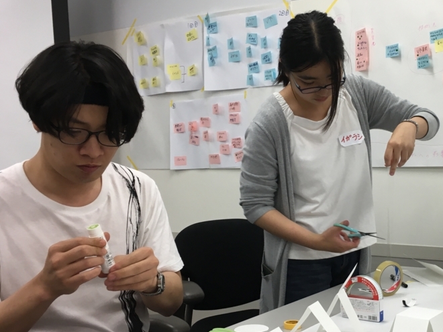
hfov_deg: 40.7
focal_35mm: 45
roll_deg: +0.9
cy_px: 202
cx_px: 338
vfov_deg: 32.1
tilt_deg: -2.9
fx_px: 576
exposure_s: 1/40
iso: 25
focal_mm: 4.15
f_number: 2.2
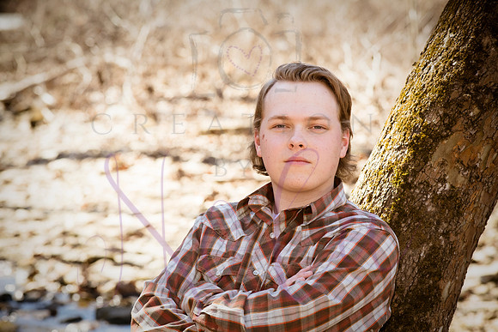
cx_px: 249
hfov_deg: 16.4
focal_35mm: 125
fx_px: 1729
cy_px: 166
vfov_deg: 11.0
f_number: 8
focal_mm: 125
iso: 800
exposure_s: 1/320
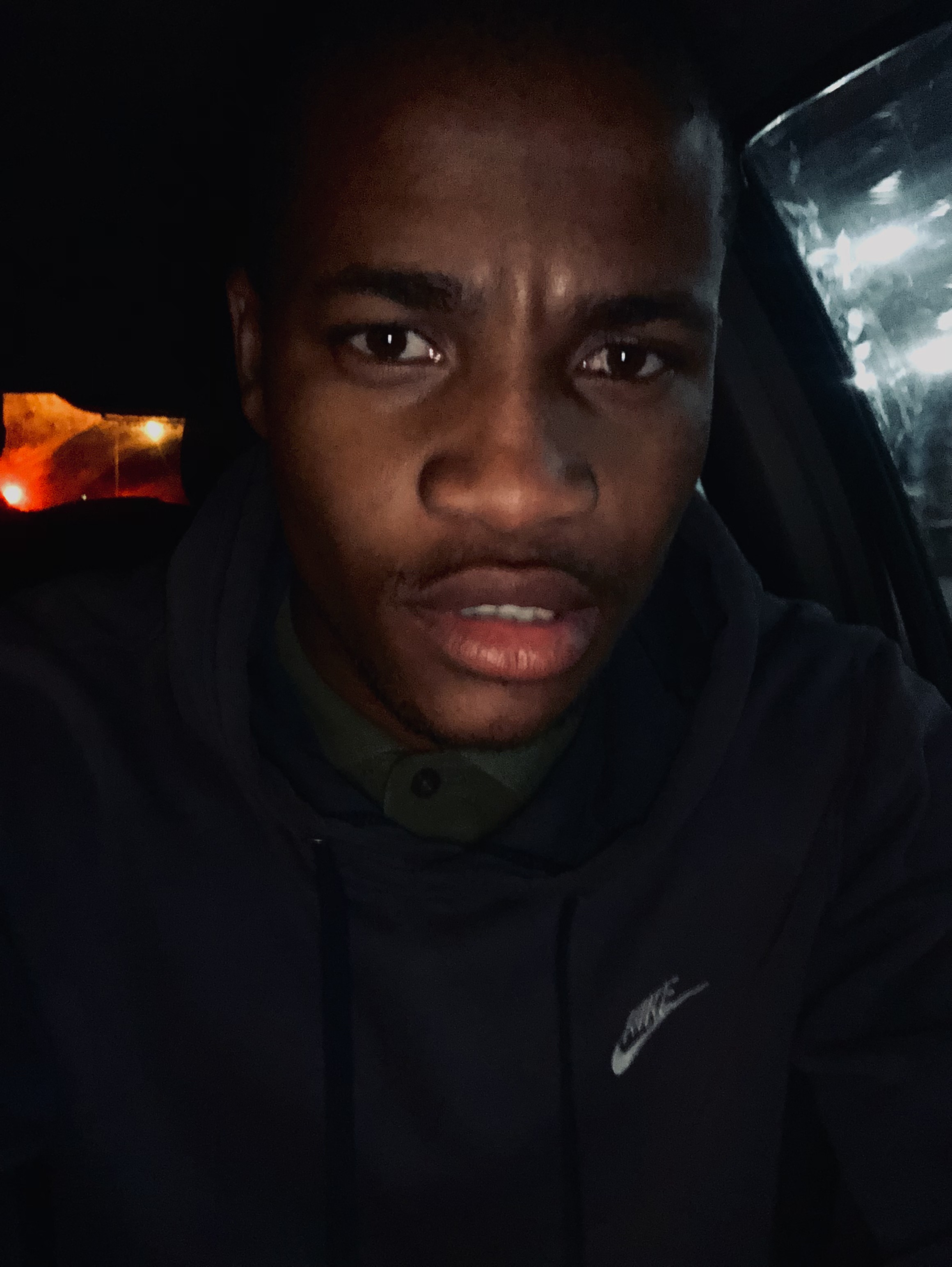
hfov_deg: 44.2
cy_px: 634
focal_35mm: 32
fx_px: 1172
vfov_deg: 56.8
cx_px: 476
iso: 1000
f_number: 2.2
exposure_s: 1/17
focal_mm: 2.87
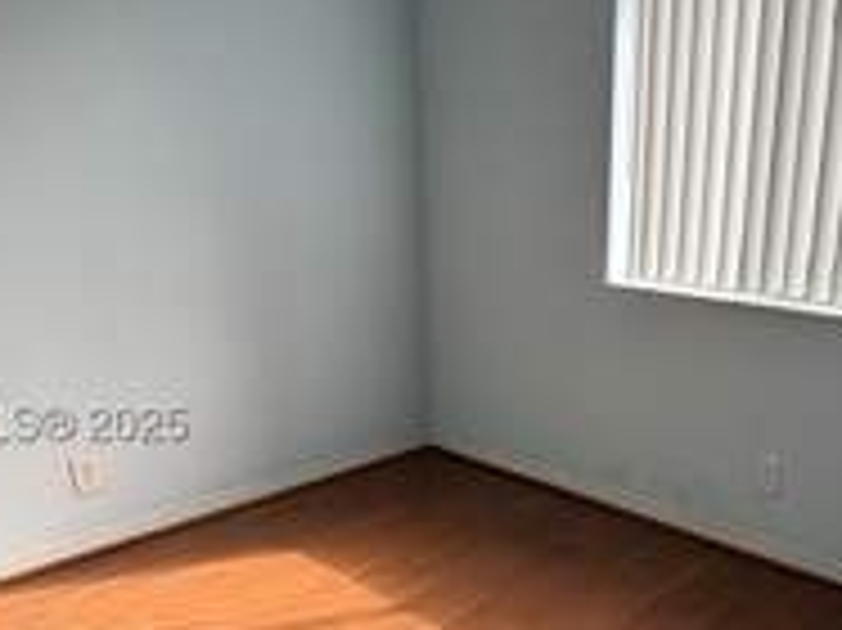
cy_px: 432
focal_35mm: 36
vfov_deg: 39.0
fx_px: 875
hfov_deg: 50.1
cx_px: 585
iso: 160
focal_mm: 2.22
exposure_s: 1/121
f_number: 2.2
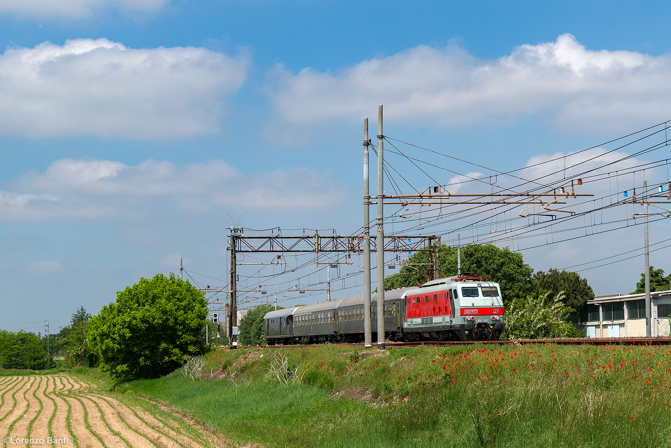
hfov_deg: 38.2
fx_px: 969
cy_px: 224
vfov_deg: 26.0
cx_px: 336
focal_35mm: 52
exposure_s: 1/800
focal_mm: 52
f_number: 8
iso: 250
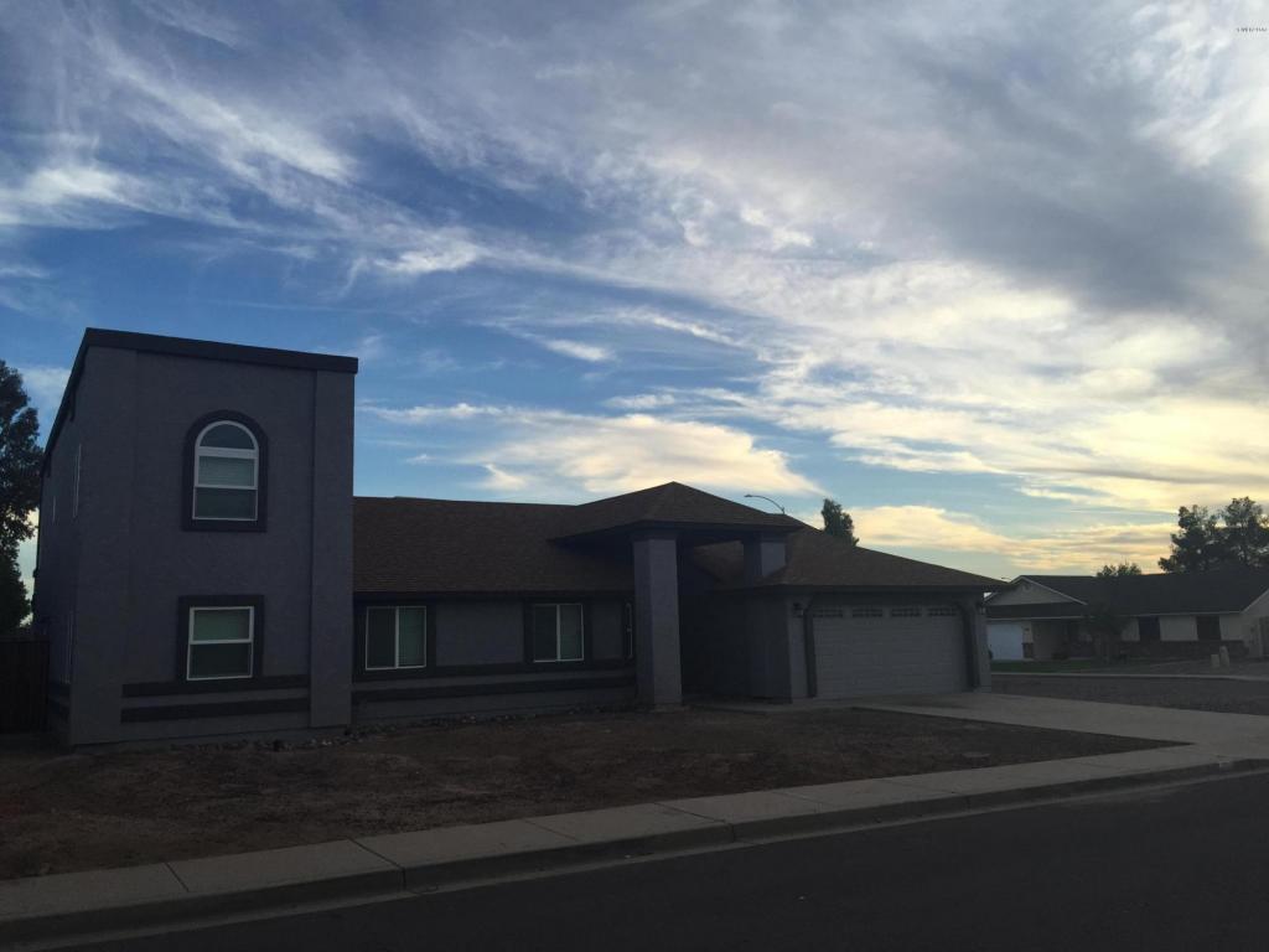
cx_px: 634
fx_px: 1063
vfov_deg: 48.2
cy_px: 476
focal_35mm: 29
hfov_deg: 61.7
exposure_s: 1/719
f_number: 2.2
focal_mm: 4.15
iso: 32
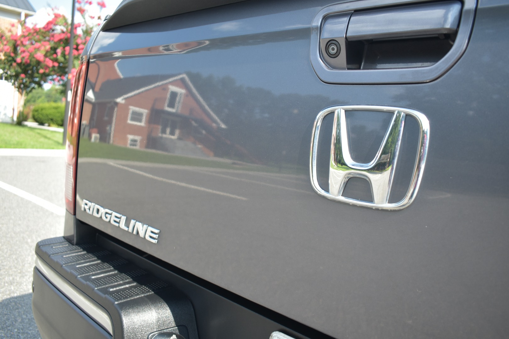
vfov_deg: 43.6
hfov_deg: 61.9
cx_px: 254
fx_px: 424
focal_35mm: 30
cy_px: 170
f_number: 3.8
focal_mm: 20
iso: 100
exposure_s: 1/160
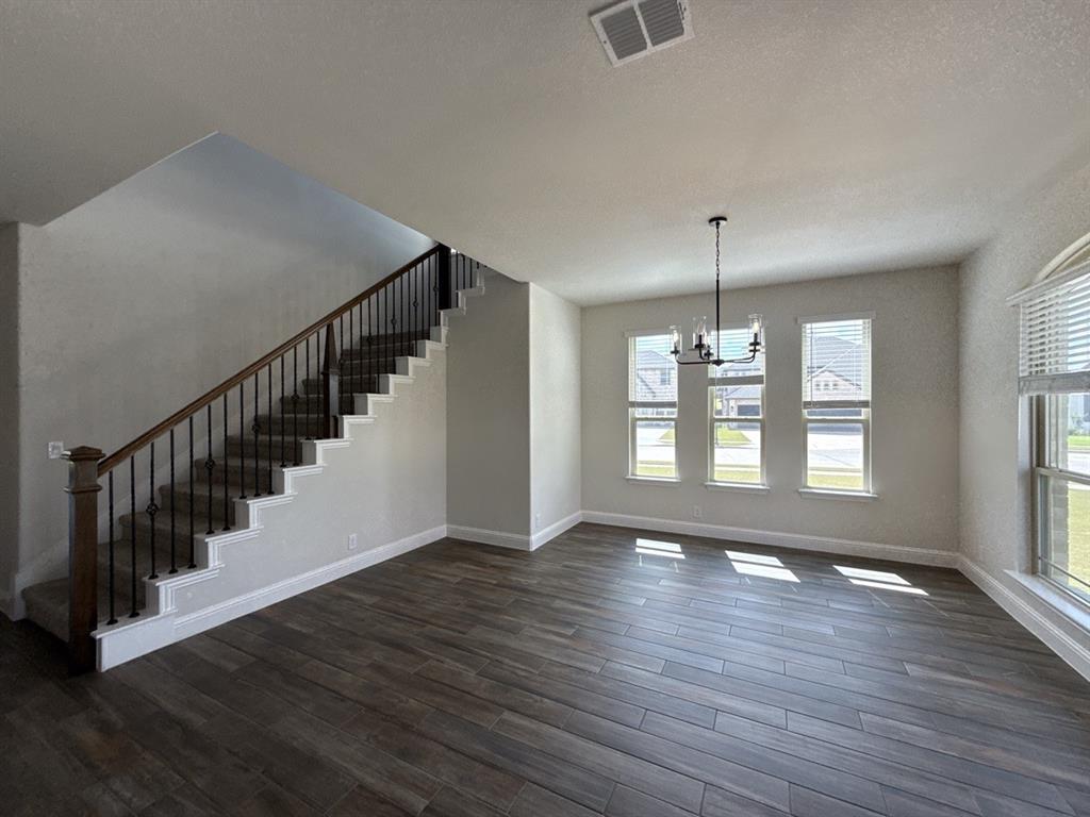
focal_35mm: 14
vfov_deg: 85.7
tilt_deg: -0.9
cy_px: 408
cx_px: 545
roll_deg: -0.4
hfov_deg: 102.1
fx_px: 441
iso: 40
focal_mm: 2.22
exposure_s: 1/121
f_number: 2.2
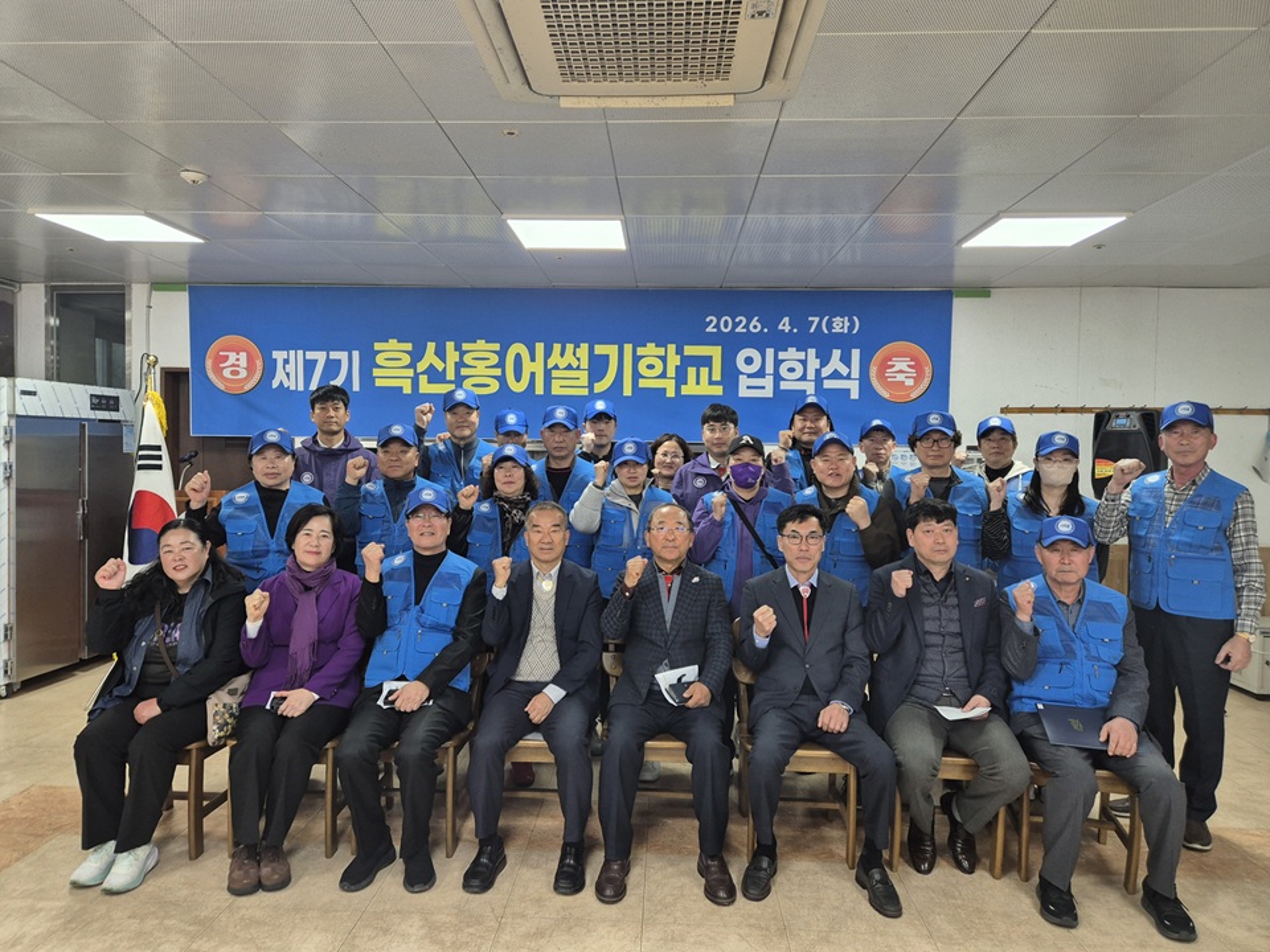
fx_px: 844
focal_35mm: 23
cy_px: 476
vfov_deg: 58.9
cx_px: 635
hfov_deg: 73.9
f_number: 1.8
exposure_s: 1/120
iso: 160
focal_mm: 5.4
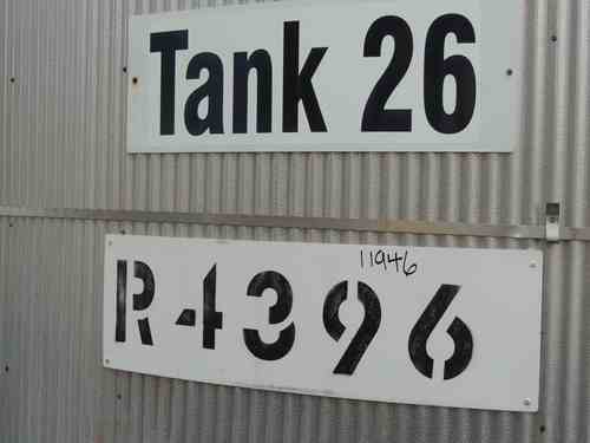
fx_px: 852
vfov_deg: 29.1
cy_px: 222
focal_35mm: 50
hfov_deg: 38.2
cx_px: 295
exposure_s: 1/80
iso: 100
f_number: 3.6
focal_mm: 8.9
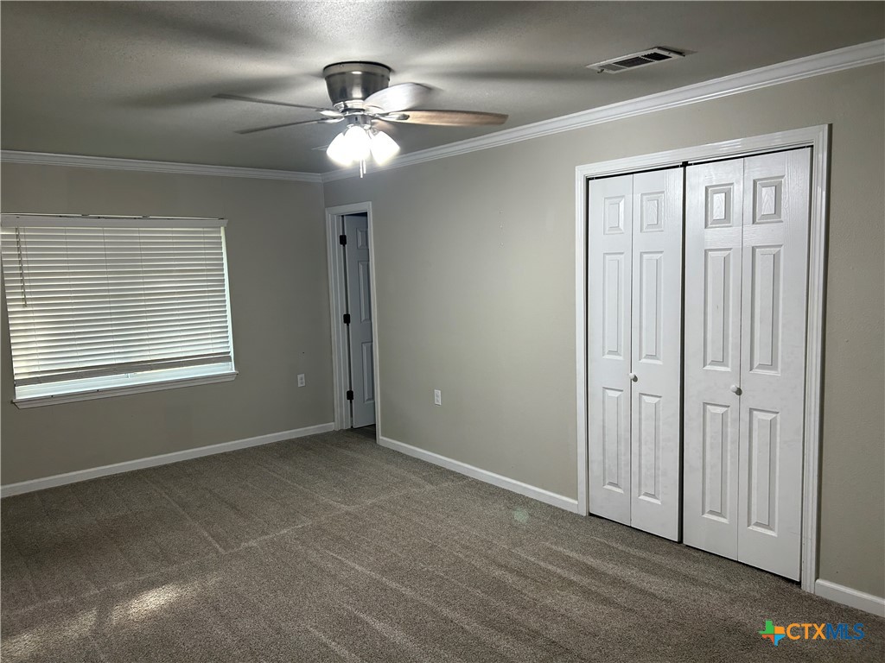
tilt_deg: -5.5
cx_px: 442
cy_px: 332
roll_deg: +1.4
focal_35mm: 26
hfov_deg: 67.3
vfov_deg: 53.1
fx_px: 665
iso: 100
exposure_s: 1/120
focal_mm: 5.7
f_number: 1.5
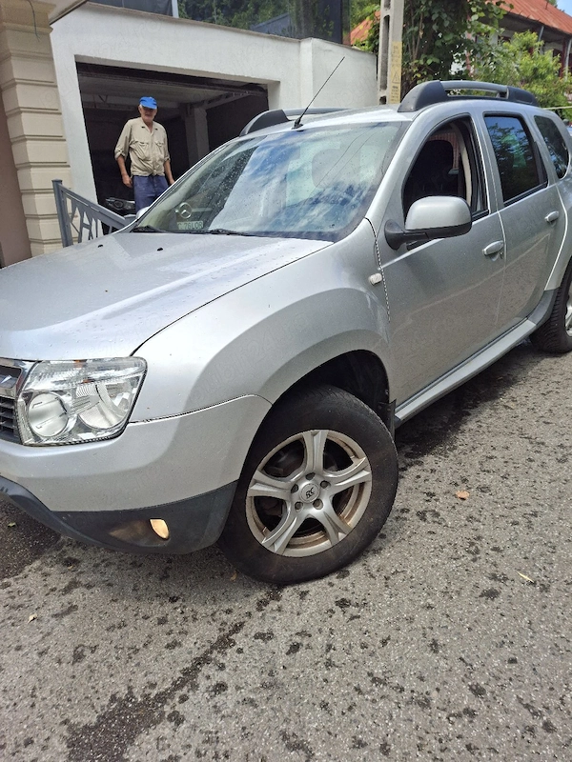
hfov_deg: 58.9
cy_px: 381
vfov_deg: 73.9
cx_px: 286
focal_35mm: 23
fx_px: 507
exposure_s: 1/714
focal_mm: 5.54
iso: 50
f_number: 1.8
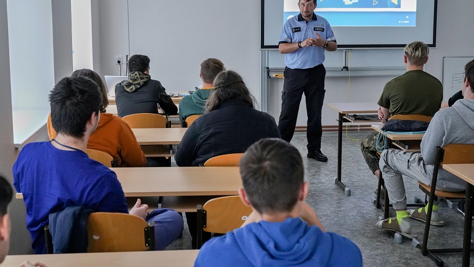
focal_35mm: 50
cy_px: 112
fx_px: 628
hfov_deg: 41.3
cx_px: 236
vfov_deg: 23.9
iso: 8000
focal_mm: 43
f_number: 5.6
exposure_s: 1/125
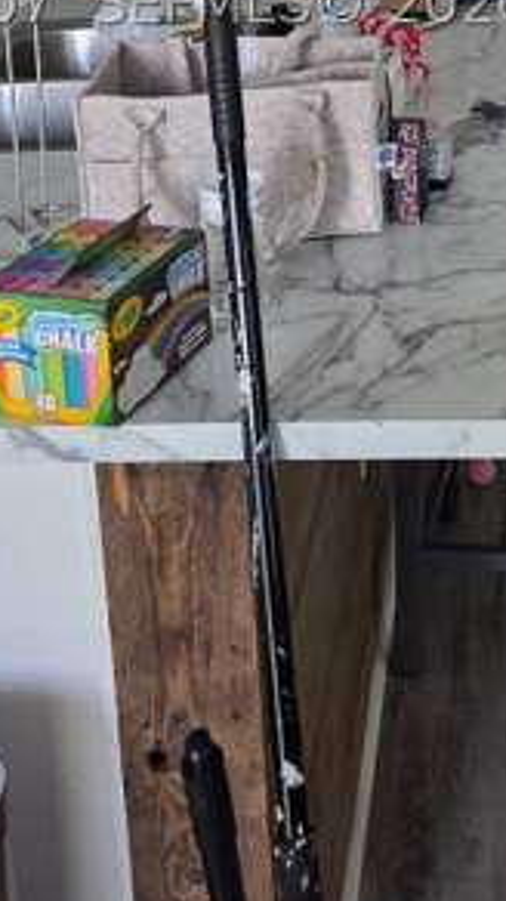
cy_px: 3
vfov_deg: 34.5
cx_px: 457
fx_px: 1313
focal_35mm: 55
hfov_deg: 21.3
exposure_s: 1/180
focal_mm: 6.25
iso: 125
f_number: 1.7
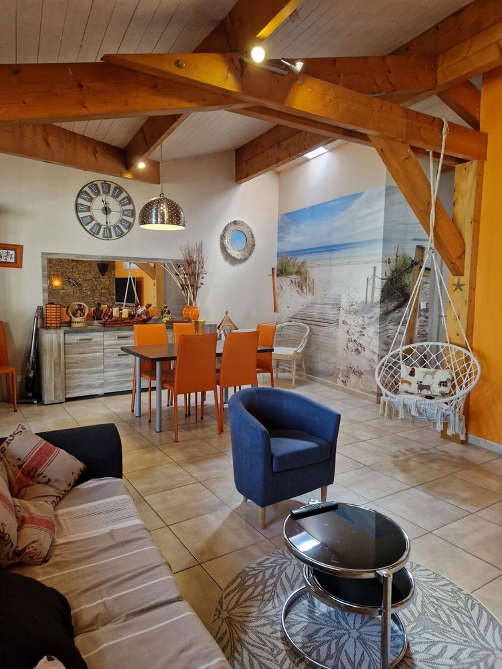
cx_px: 251
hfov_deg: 58.9
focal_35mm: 23
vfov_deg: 73.9
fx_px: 445
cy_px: 334
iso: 320
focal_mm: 5.4
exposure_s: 1/100
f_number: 1.8
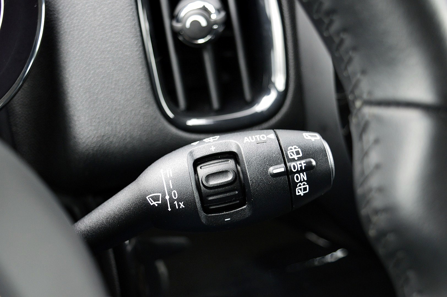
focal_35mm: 54
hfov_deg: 36.9
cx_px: 224
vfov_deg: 25.0
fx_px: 670
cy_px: 148
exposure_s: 1/60
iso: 800
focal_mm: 36
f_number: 4.8
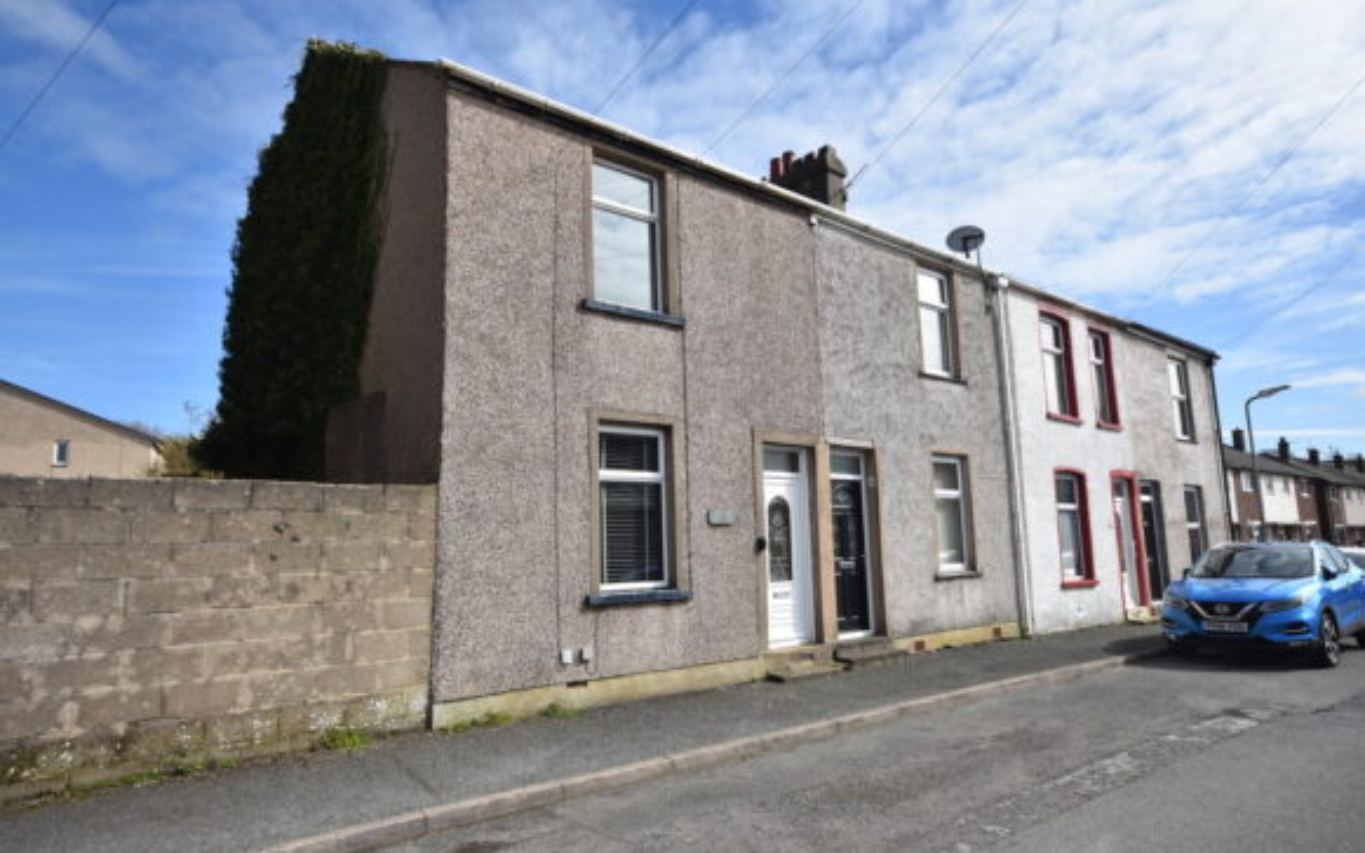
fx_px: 764
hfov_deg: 83.6
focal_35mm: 21
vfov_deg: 58.4
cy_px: 430
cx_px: 667
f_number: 8
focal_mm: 13
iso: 160
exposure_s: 1/500
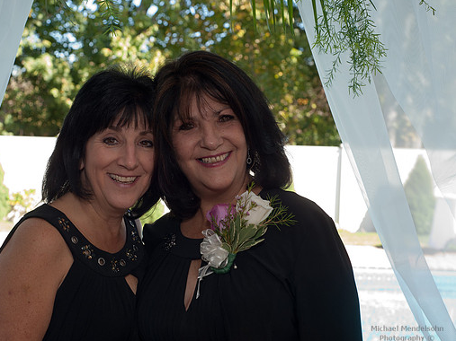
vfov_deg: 26.5
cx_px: 197
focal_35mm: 55
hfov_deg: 34.9
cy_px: 170
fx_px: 724
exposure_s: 1/125
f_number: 6.3
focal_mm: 50
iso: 640
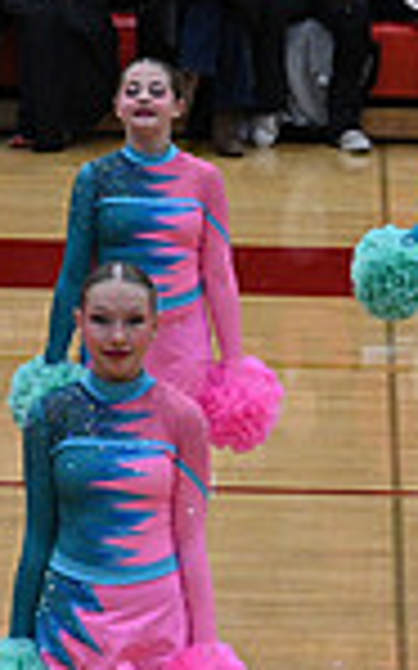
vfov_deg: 4.8
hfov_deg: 3.0
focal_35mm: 436
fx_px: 7955
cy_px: 236
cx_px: 1173
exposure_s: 1/400
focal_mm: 110
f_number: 4
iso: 4000
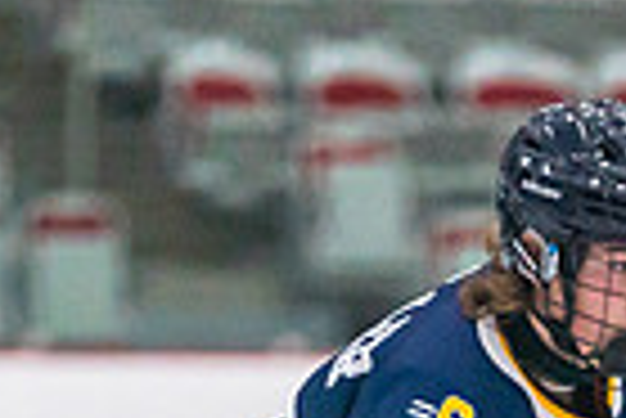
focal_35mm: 939
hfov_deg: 2.2
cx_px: 608
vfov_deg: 1.5
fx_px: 16345
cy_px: 939
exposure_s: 1/1600
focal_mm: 200
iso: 4000
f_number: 2.8
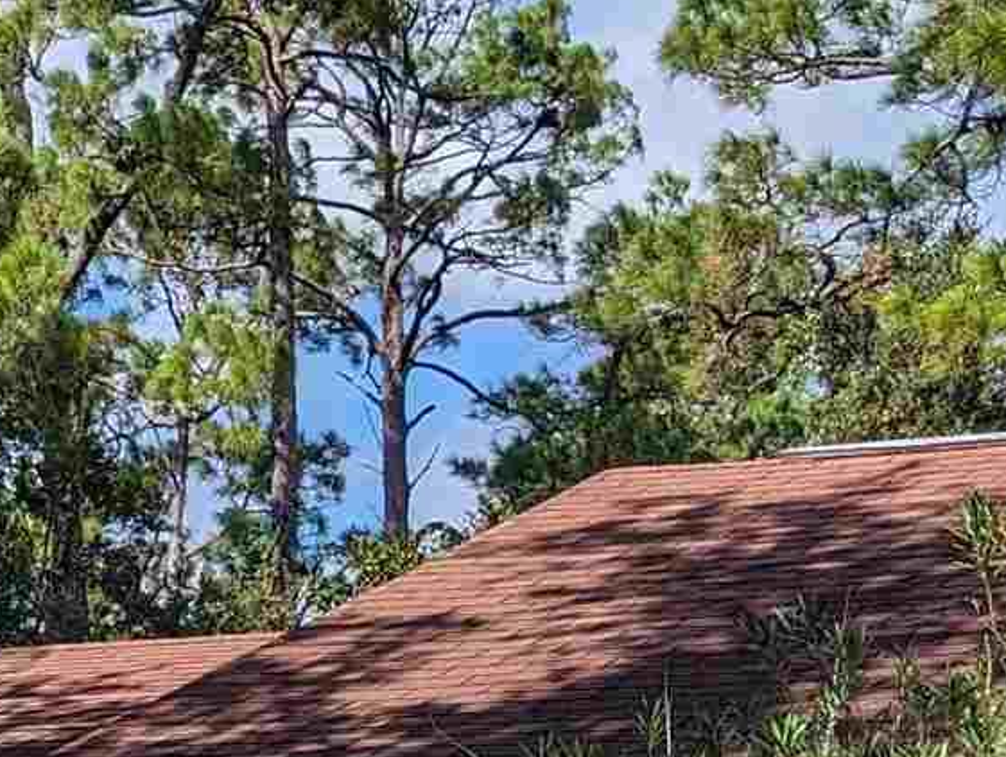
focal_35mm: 131
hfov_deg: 14.9
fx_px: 3811
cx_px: 192
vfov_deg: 11.0
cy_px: 1003
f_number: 1.85
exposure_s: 1/1855
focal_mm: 6.81
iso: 45
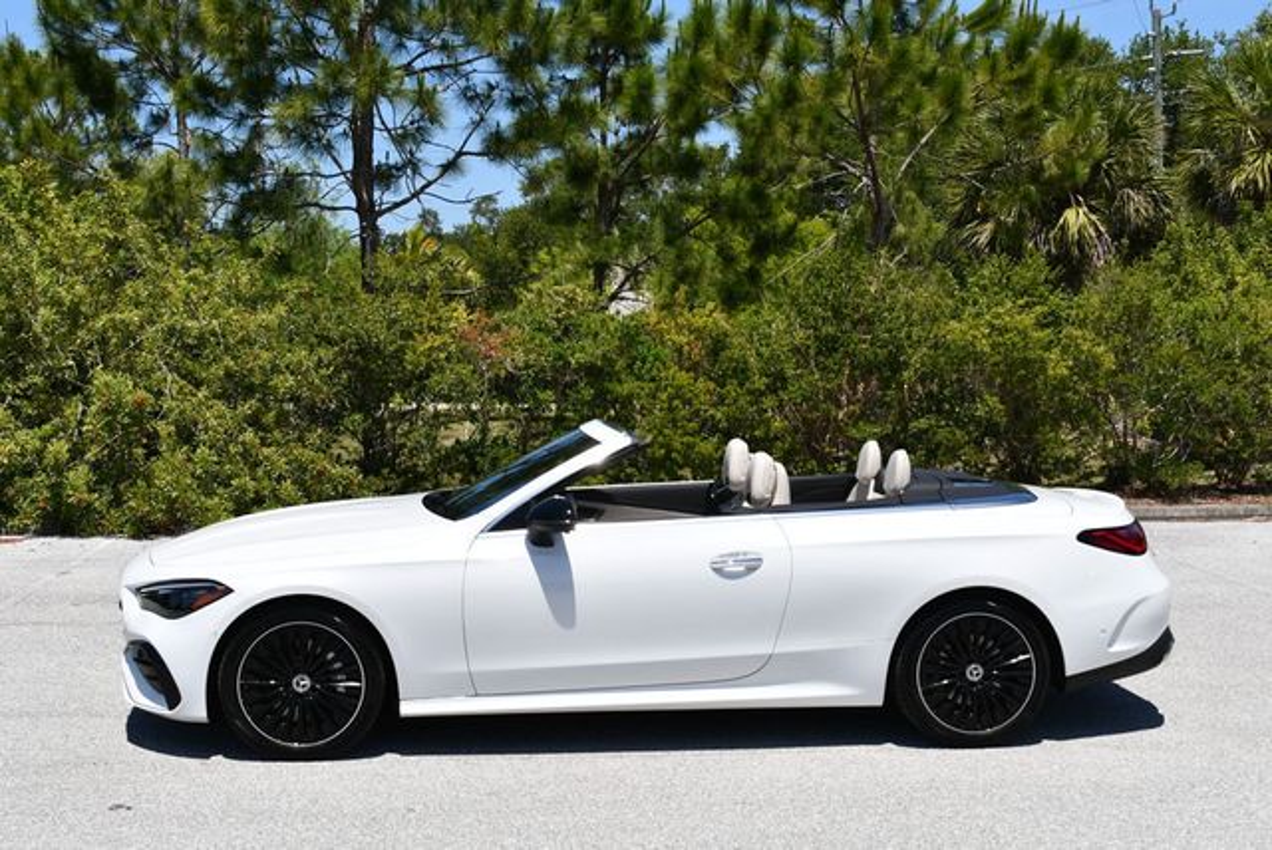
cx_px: 636
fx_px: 1839
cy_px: 425
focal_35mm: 52
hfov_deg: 38.2
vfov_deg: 26.0
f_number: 9
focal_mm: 26
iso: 100
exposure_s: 1/320
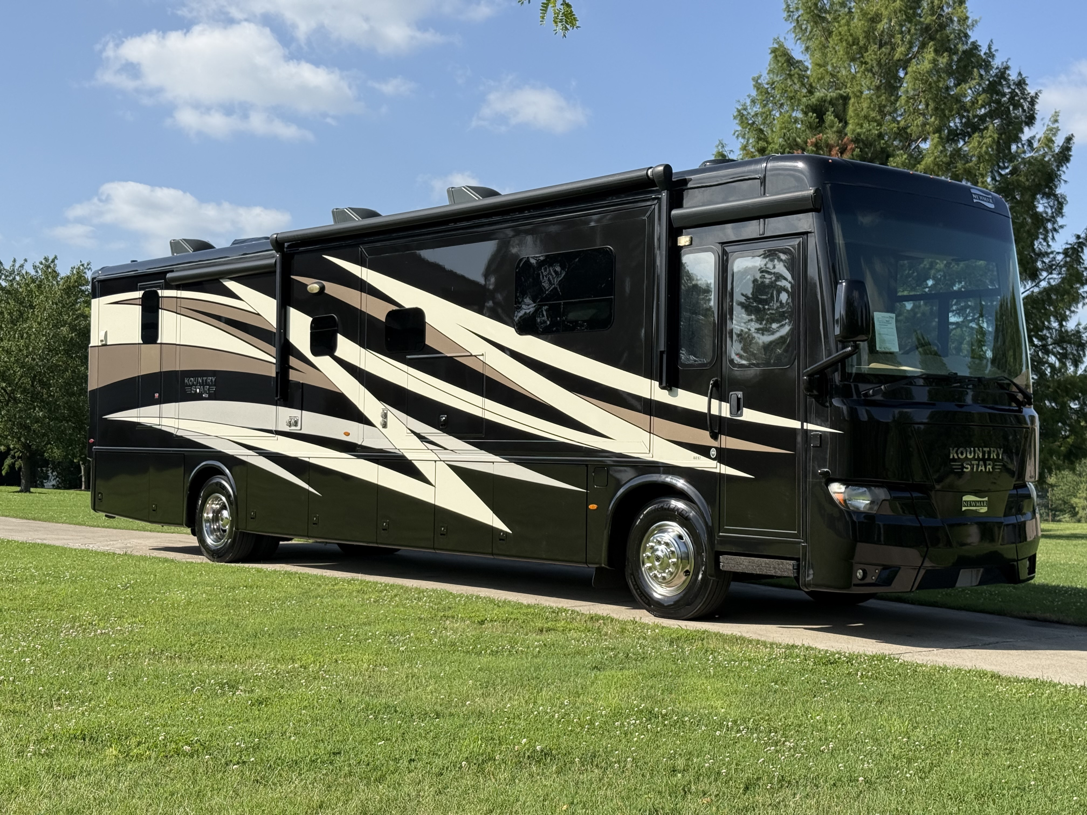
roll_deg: -0.2
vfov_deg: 30.3
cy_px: 408
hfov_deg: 39.7
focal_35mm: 48
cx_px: 544
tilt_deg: +3.4
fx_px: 1507
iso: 64
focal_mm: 6.76
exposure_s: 1/4329
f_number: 1.78
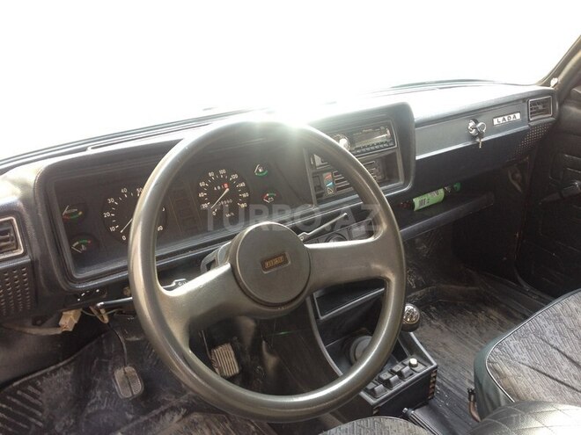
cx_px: 290
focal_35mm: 33
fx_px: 554
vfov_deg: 42.9
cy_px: 218
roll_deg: -1.2
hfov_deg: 55.4
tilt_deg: -22.9
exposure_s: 1/20
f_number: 2.4
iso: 64
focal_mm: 4.12
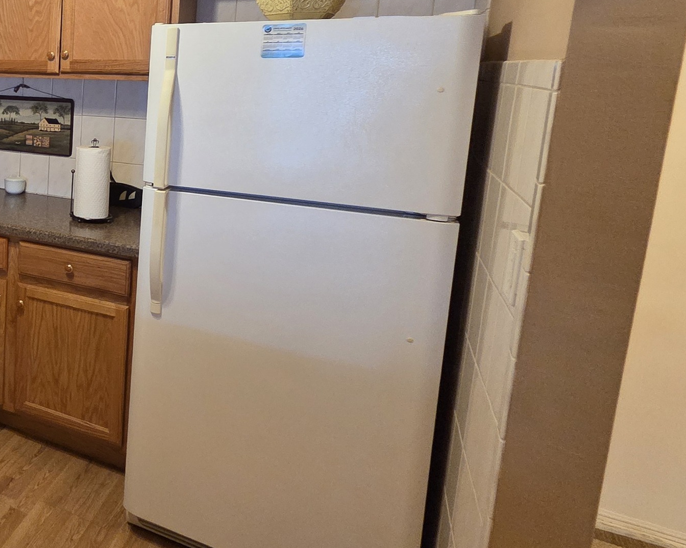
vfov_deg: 48.4
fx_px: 589
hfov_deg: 43.9
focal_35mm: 29
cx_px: -94
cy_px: 150
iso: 640
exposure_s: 1/60
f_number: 2.2
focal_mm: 2.2
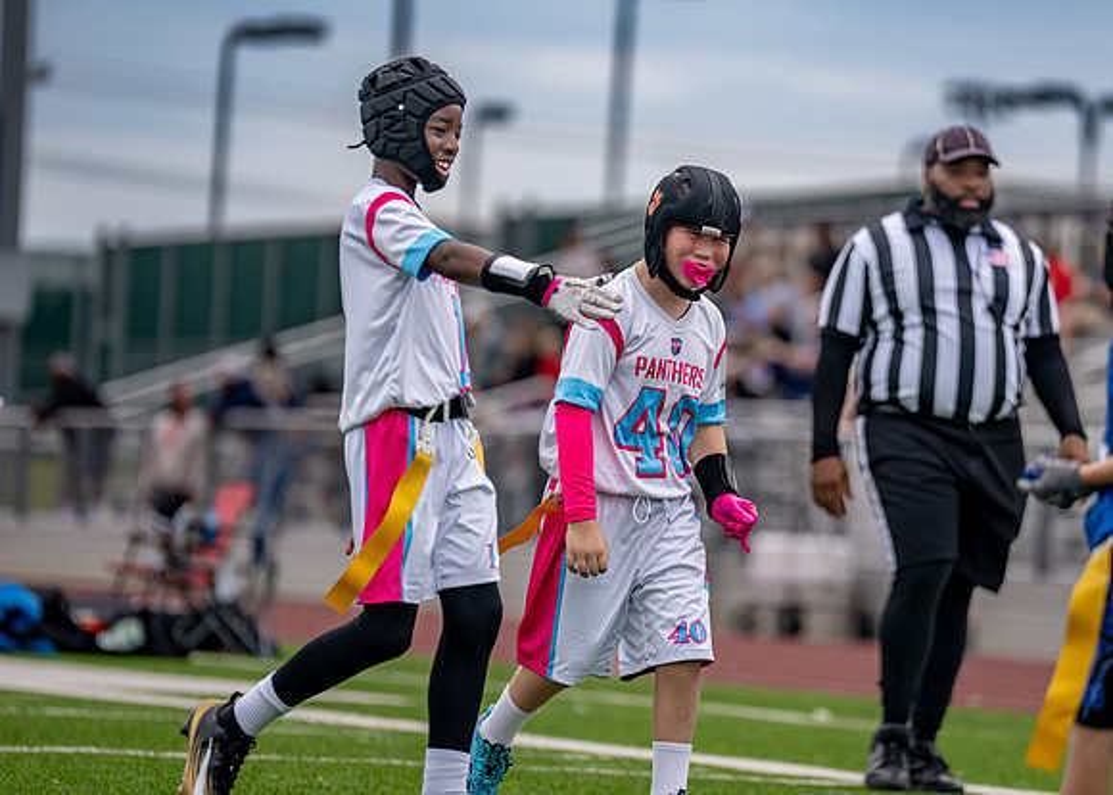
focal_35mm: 274
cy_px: 392
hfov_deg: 7.3
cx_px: 662
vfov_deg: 5.2
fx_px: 8668
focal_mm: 200
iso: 125
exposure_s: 1/2500
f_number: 2.8
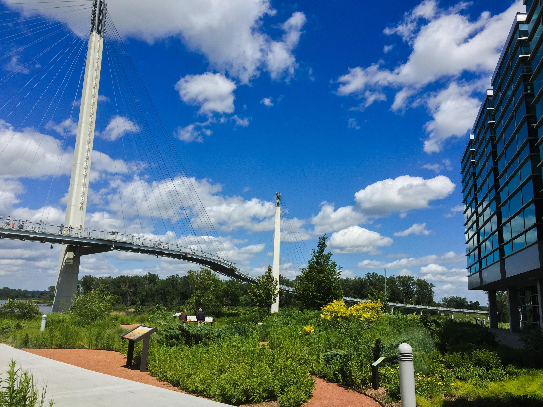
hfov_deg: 61.7
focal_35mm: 29
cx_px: 272
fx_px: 455
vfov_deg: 48.2
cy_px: 204
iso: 32
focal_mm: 4.15
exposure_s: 1/3300
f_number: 2.2
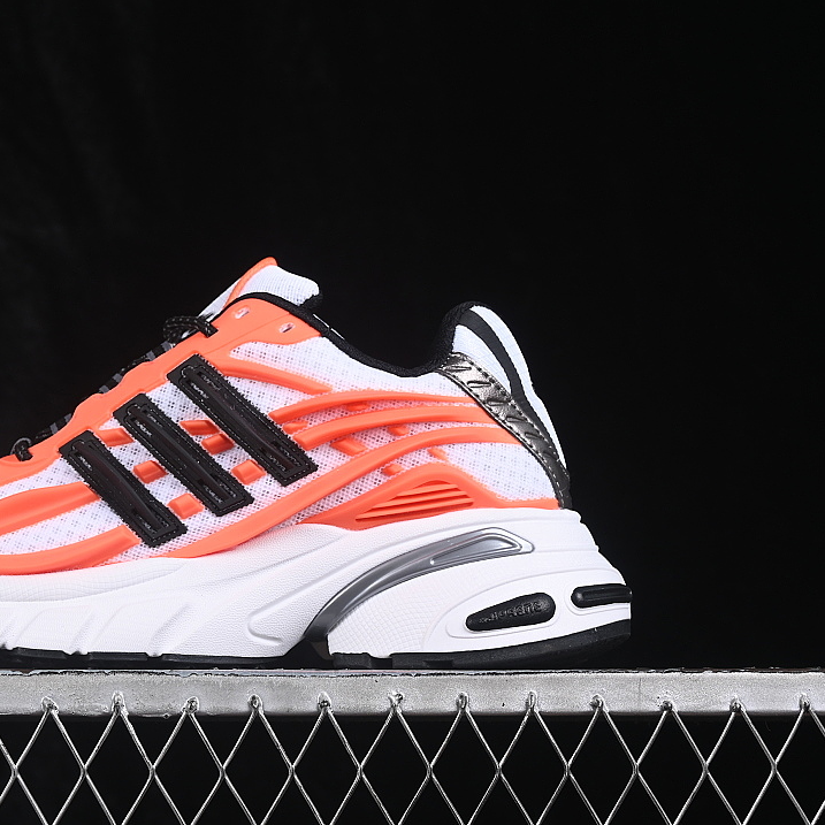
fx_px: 2589
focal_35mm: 96
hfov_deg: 18.0
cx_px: 215
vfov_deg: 18.1
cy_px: 412
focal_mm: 50
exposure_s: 1/80
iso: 160
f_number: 8
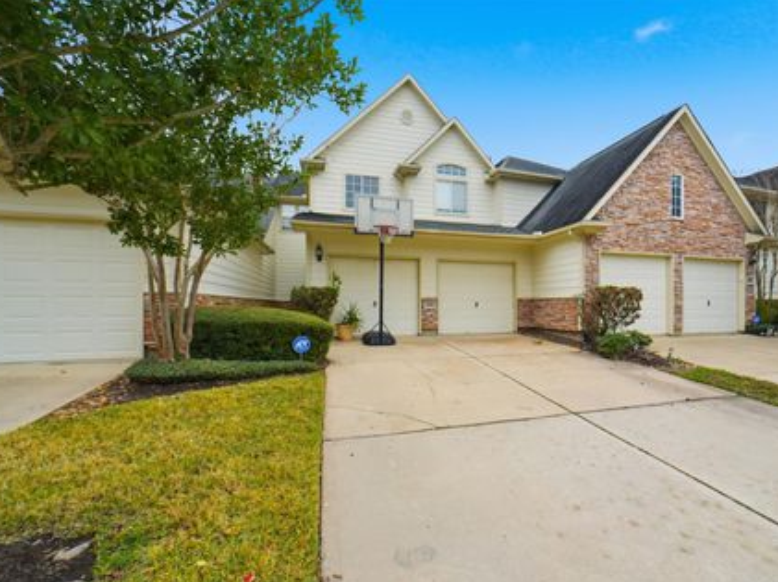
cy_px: 306
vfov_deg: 78.0
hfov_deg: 94.1
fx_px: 359
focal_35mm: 16
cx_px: 436
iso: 500
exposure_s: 1/1250
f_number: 13
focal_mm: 14
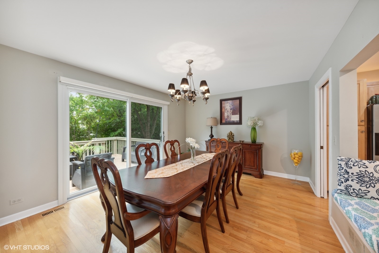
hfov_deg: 112.6
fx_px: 126
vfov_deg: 90.1
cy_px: 126
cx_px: 190
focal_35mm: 12
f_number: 9
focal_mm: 12
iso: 200
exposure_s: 1/8
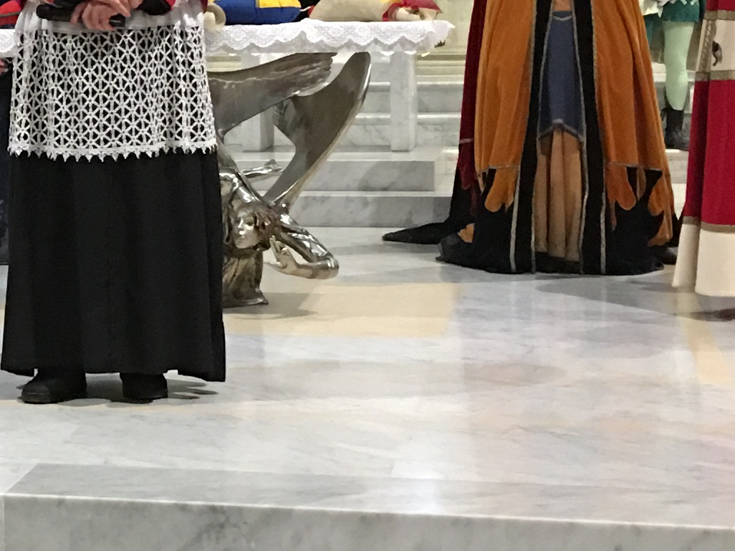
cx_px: -231
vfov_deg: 13.0
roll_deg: +0.4
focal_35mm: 114
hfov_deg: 16.3
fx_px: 2420
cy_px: 157
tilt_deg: -2.3
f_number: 2.2
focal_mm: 4.15
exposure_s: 1/8
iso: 100
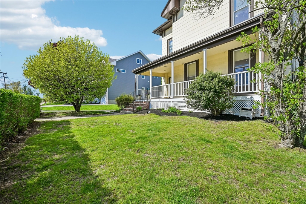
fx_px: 136
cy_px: 102
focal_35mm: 16
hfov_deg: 96.7
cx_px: 153
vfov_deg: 73.8
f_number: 8
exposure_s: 1/1000
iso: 400
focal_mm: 16
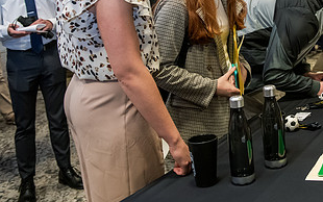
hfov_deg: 31.9
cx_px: 288
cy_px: 21
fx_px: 537
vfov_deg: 20.9
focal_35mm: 61
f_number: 3.5
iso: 2500
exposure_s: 1/160
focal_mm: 32
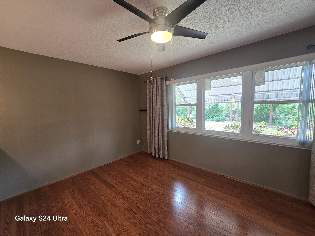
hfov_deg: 106.2
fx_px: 118
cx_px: 158
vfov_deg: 89.9
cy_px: 118
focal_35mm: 13
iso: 125
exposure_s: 1/60
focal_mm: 2.2
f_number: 2.2
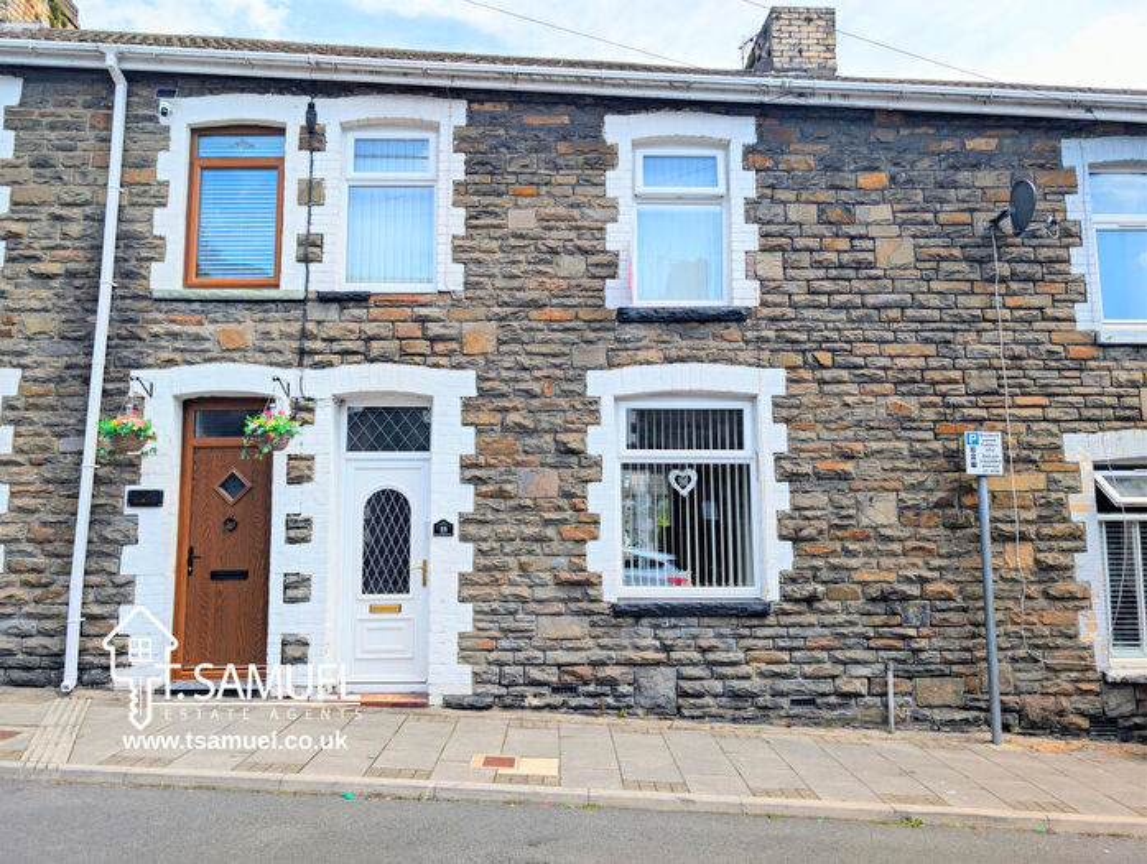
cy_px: 432
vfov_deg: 56.9
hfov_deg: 71.5
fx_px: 796
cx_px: 574
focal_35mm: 24
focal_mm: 6.9
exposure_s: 1/782
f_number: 1.68
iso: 21
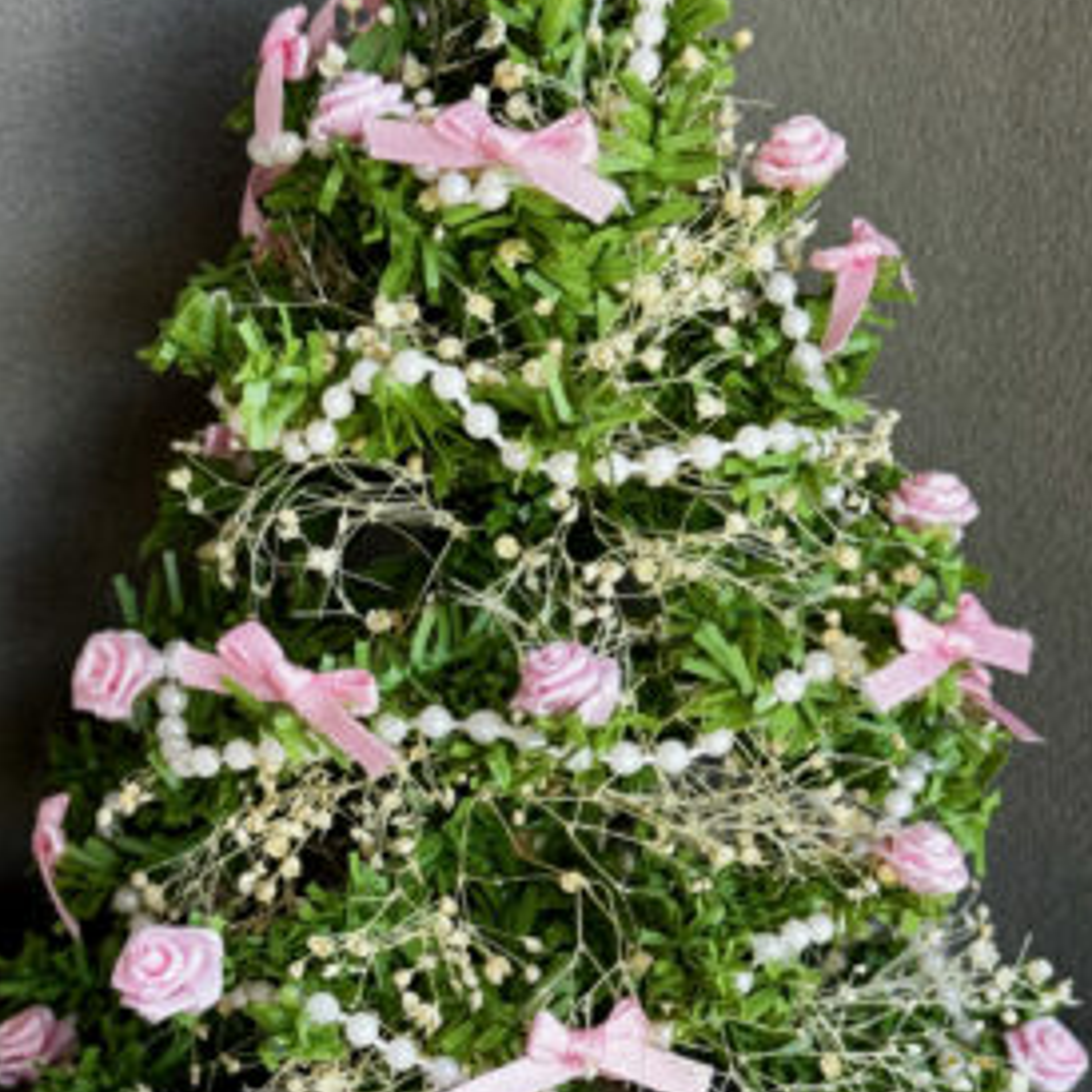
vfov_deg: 27.7
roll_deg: -2.5
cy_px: 638
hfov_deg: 27.7
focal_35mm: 62
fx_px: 2213
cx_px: 558
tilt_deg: -24.5
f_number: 1.78
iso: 100
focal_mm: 6.76
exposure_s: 1/121
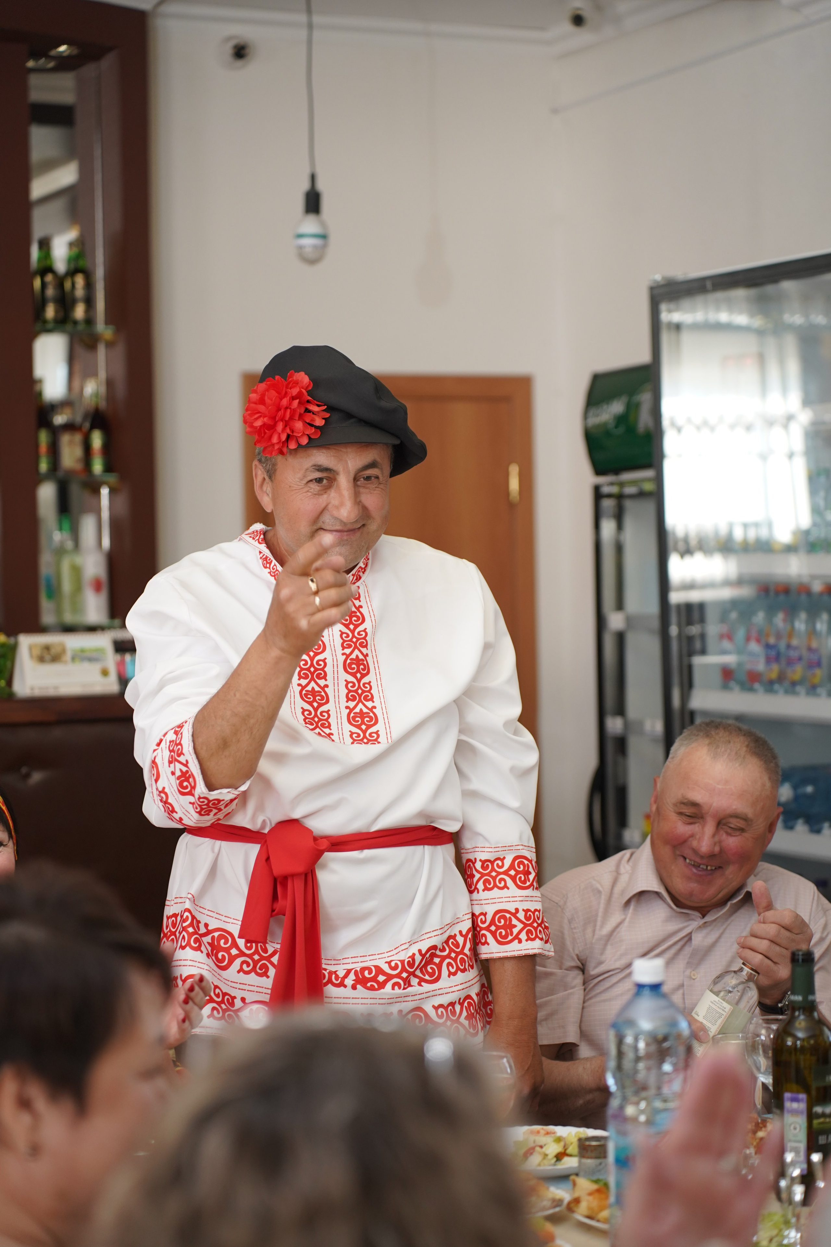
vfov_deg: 27.0
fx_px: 2597
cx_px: 416
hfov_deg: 18.2
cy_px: 624
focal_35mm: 75
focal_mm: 75
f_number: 2.8
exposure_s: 1/160
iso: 1000
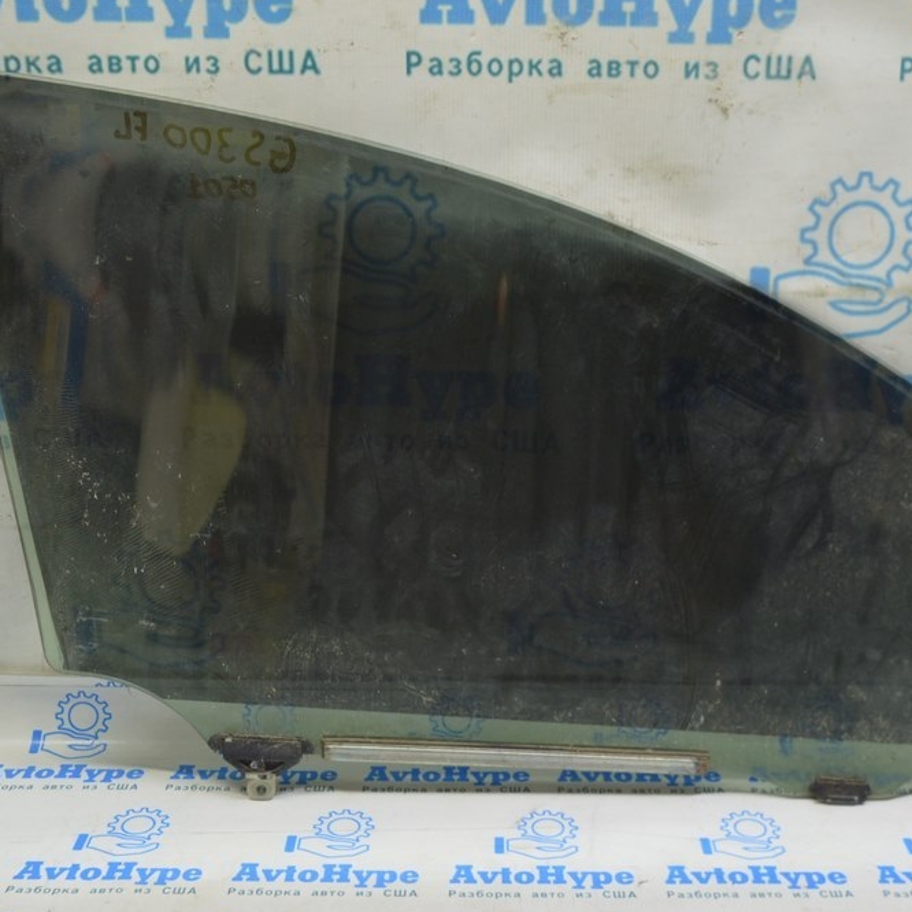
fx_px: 1401
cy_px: 464
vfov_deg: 36.1
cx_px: 504
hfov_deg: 36.0
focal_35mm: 47
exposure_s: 1/20
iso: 400
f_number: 5.6
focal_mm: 24
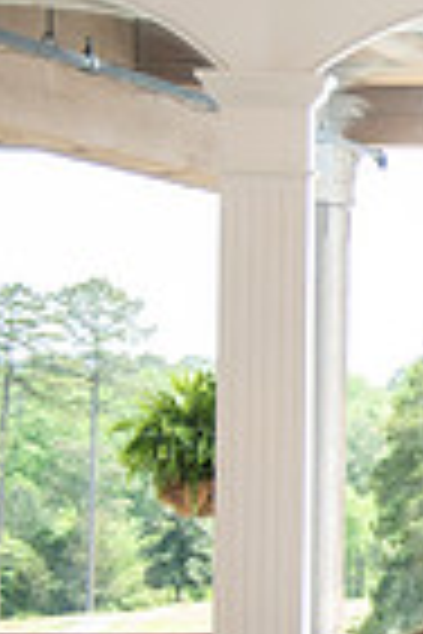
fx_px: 2802
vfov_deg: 12.9
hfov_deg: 7.6
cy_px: 398
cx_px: 1260
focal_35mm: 159
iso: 250
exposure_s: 1/200
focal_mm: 38
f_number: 2.8
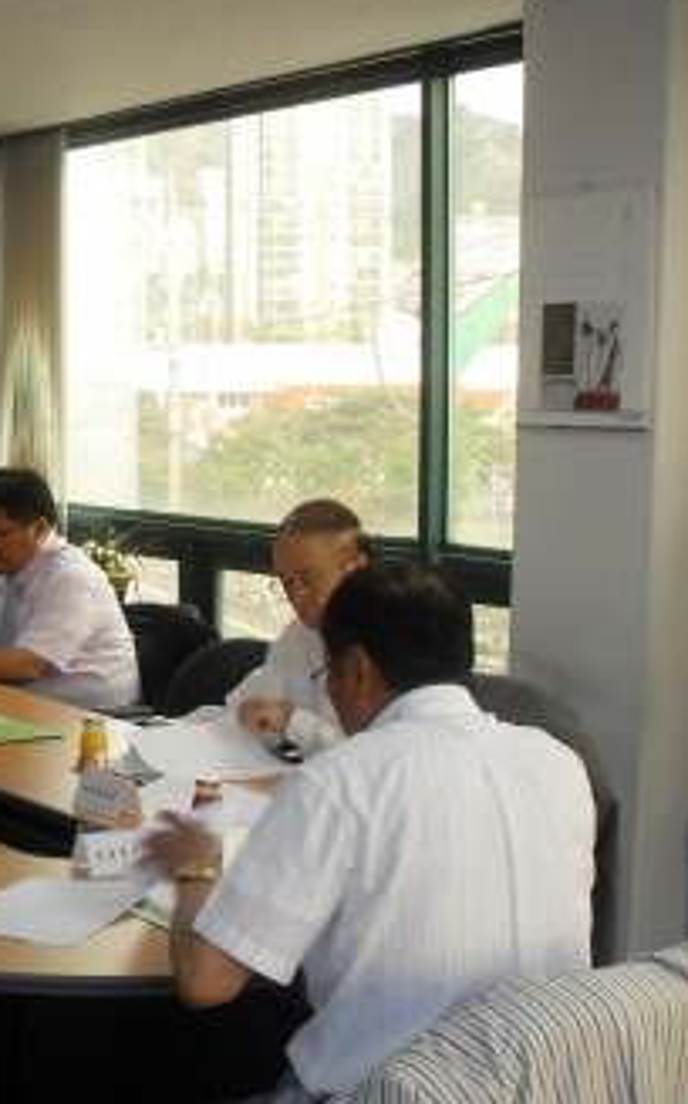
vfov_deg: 34.0
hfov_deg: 20.2
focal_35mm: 60
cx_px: -148
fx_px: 1802
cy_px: 555
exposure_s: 1/45
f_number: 2.8
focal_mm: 6.3
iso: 100
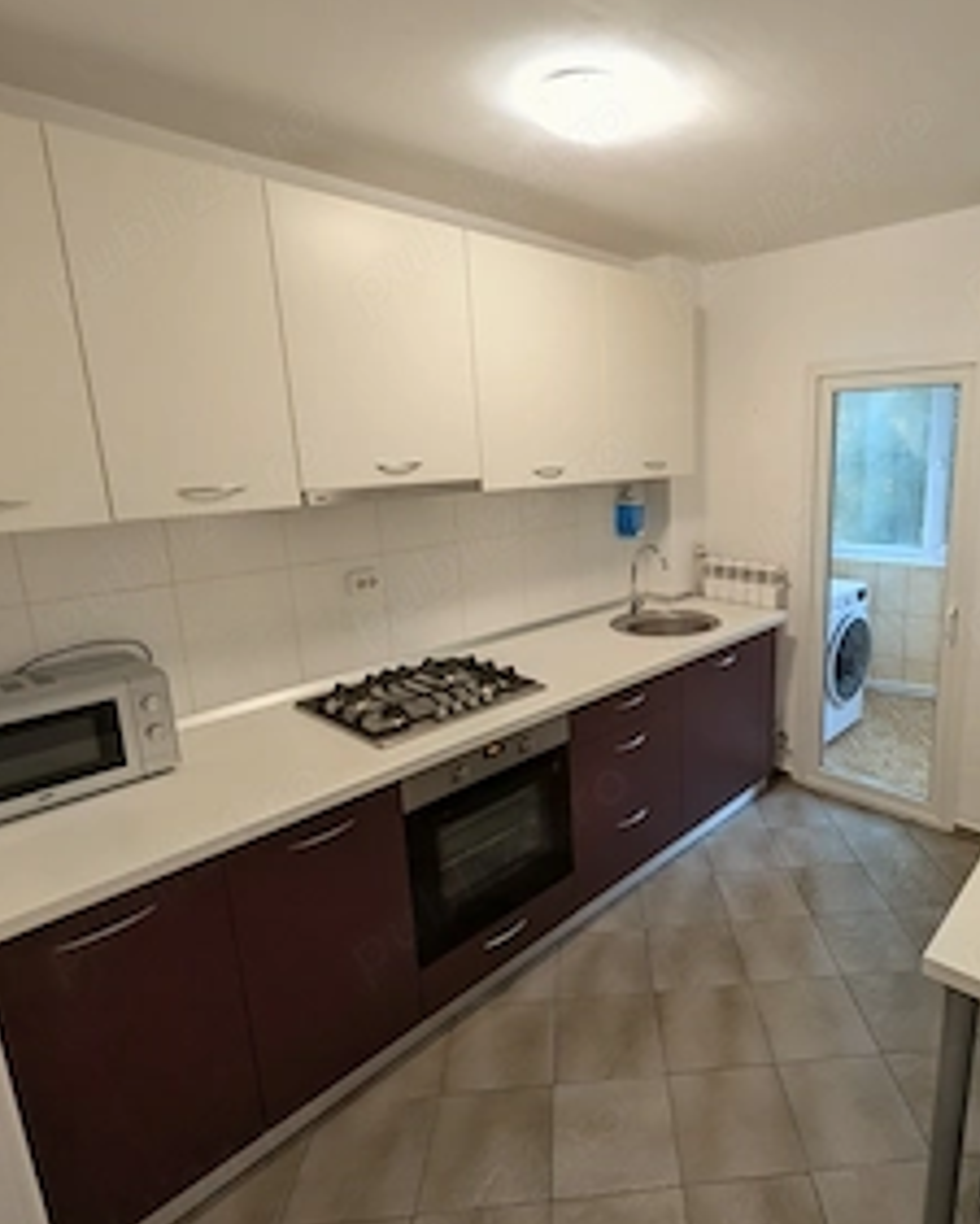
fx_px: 652
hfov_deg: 72.0
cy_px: 605
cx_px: 640
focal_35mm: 18
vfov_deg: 86.3
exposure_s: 1/25
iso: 71
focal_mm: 1.95
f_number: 2.2
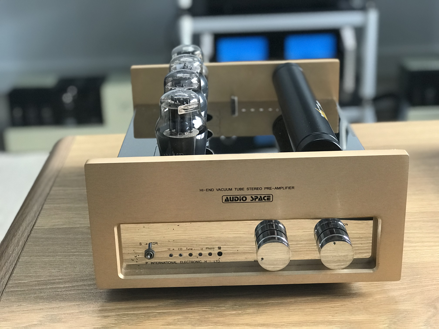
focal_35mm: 57
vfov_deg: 25.7
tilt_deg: -21.2
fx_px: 723
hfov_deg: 33.8
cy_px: 164
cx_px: 220
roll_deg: +1.8
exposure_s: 1/100
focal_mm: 6.6
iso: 400
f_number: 2.8
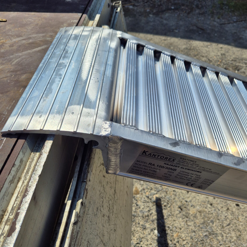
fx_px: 226
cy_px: 105
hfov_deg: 57.3
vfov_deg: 57.1
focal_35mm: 28
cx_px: 124
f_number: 1.8
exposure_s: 1/8992
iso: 25
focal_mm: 5.4
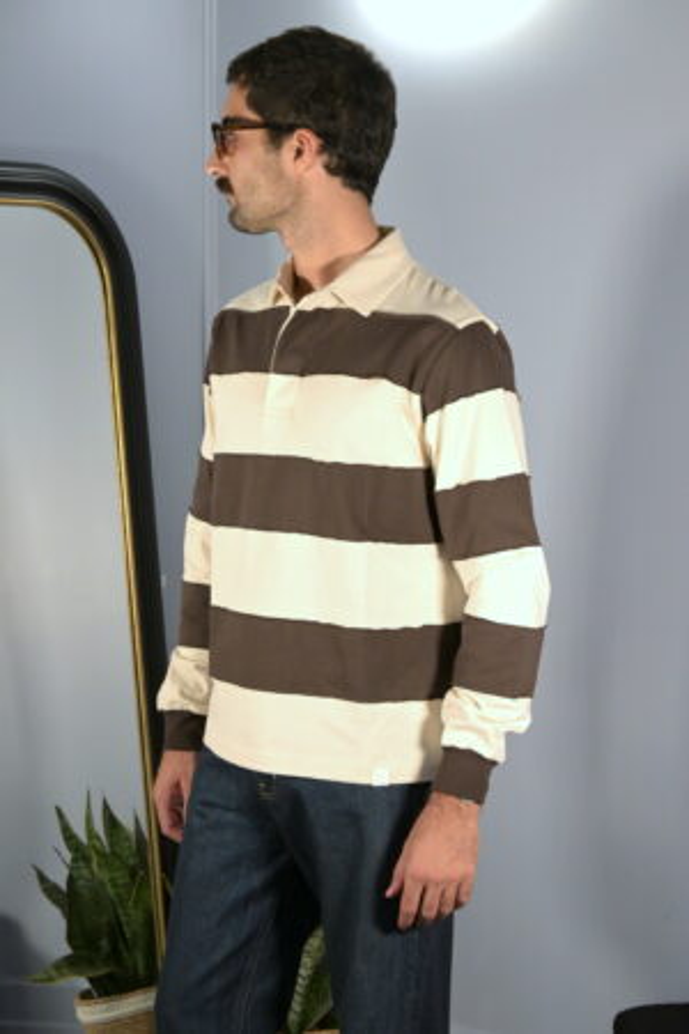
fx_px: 1938
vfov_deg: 29.9
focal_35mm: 68
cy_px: 517
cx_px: 344
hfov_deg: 20.2
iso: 2500
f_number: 8
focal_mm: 45
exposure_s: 1/100
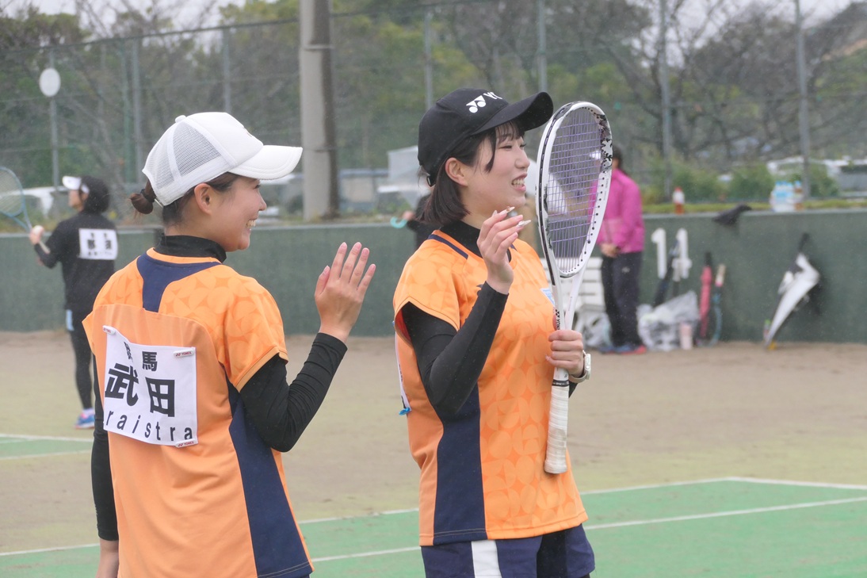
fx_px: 3949
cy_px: 289
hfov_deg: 12.5
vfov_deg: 8.4
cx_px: 434
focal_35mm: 164
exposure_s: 1/3200
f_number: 3.9
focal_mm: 59.97
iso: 1000
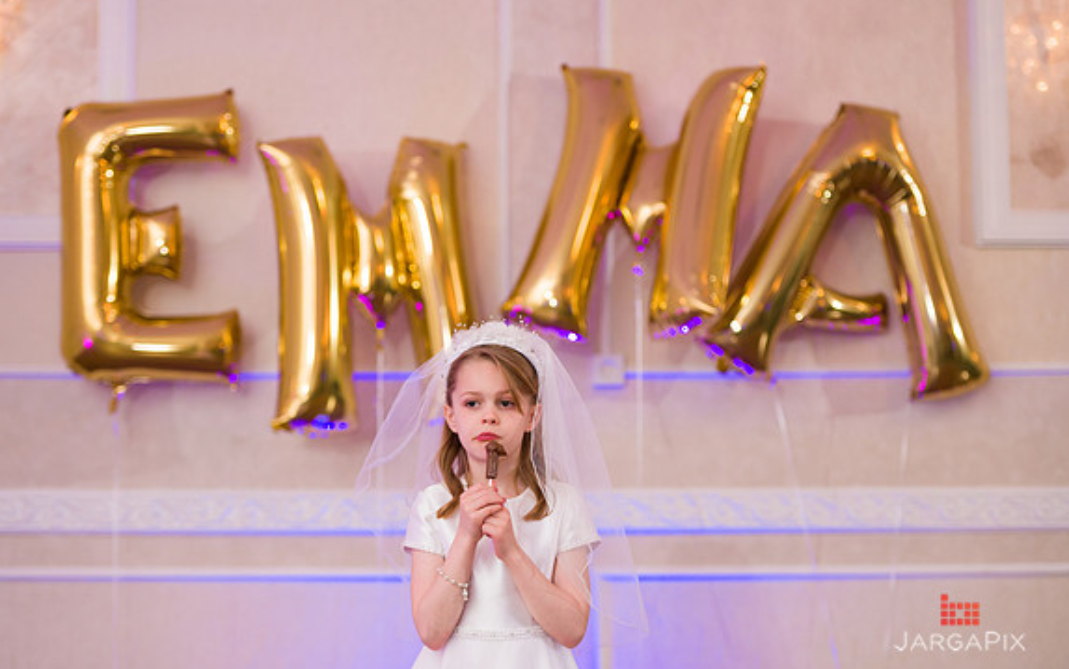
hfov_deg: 28.6
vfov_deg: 18.1
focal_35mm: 72
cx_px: 533
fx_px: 2098
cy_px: 332
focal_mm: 70
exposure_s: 1/200
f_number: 3.2
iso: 1000
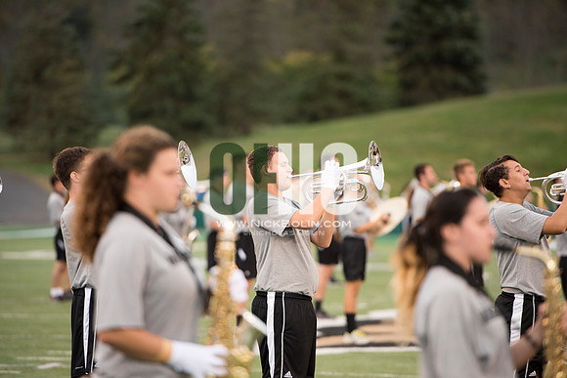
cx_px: 284
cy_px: 189
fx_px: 3151
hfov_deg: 10.3
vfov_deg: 6.9
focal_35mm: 200
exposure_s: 1/1250
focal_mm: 200
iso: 1000
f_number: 2.8
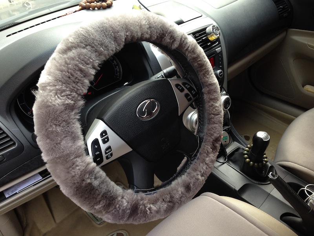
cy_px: 118
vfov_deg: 42.9
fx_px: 299
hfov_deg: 55.4
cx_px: 157
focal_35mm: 33
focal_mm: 4.12
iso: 64
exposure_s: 1/60
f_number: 2.4
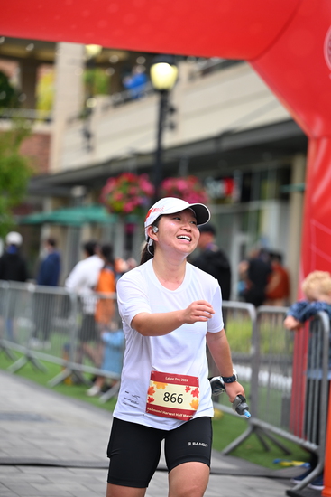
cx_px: 166
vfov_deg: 17.8
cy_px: 248
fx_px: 1585
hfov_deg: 11.9
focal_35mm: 115
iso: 640
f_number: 2.8
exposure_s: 1/2000
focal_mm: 115
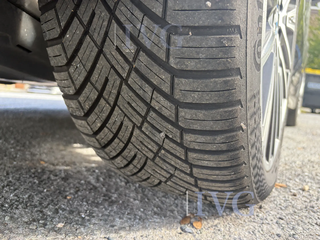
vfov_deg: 53.1
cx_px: 160
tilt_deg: -4.8
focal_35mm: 26
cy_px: 120
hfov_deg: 67.3
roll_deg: -3.5
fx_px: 240
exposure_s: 1/207
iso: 80
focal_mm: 5.96
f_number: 1.6
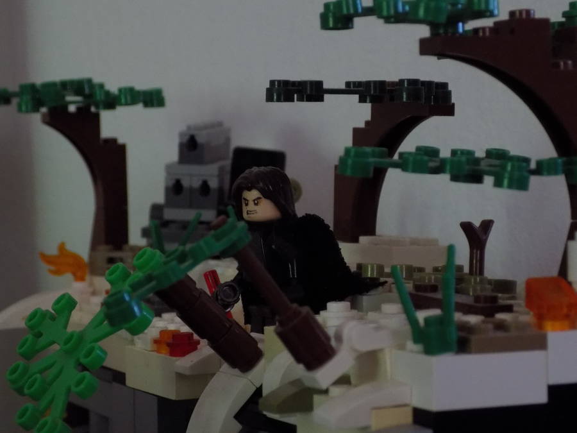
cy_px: 216
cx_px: 288
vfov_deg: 15.2
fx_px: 1617
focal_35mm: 97
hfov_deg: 20.2
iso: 400
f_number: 4.6
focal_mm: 17.2
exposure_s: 1/15
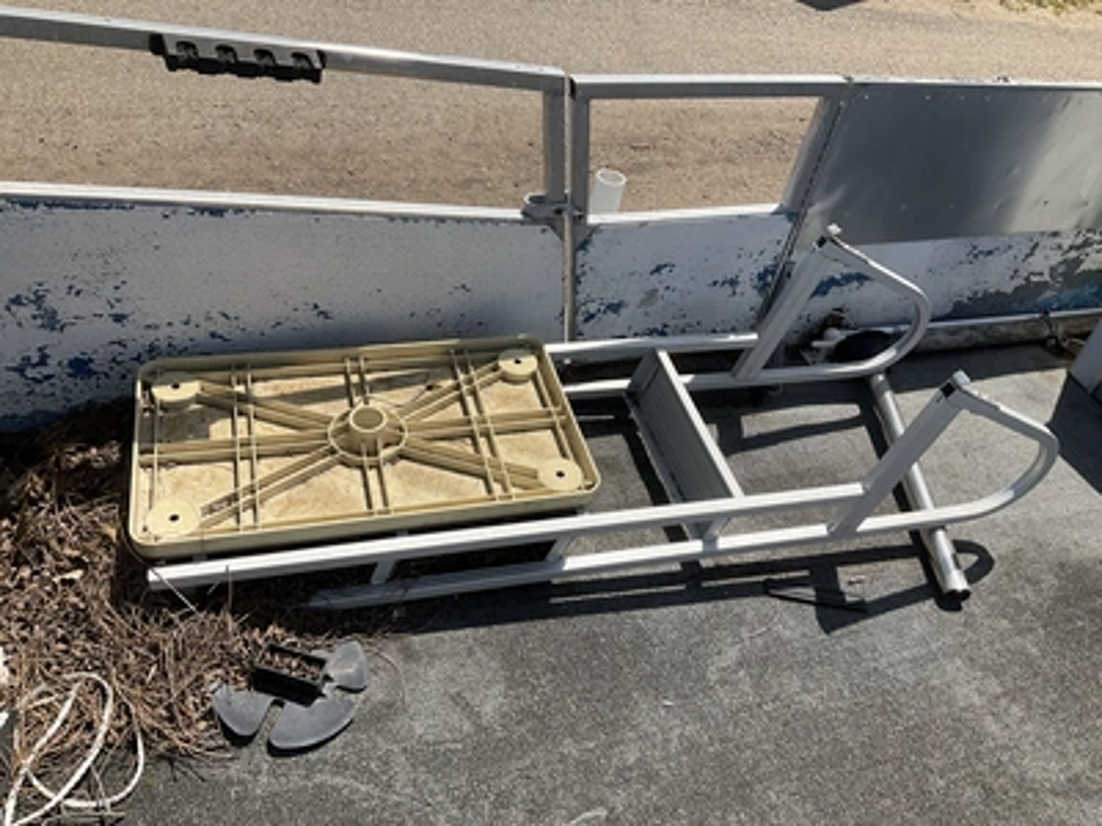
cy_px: 413
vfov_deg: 48.2
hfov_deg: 61.7
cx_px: 551
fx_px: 923
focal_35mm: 29
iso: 25
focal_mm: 3
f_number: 1.8
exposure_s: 1/2058
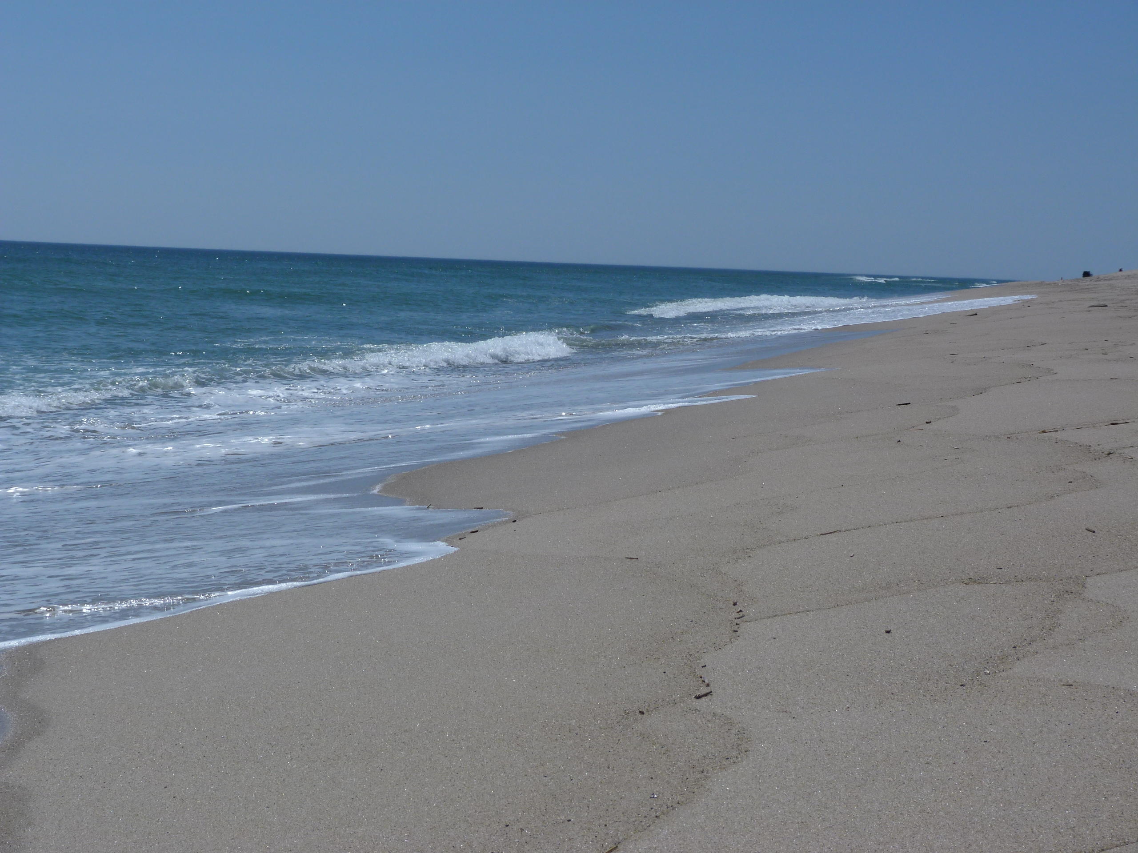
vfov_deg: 20.4
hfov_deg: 27.0
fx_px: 2367
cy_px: 426
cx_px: 569
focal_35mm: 72
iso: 80
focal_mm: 12.9
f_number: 5.6
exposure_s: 1/1000
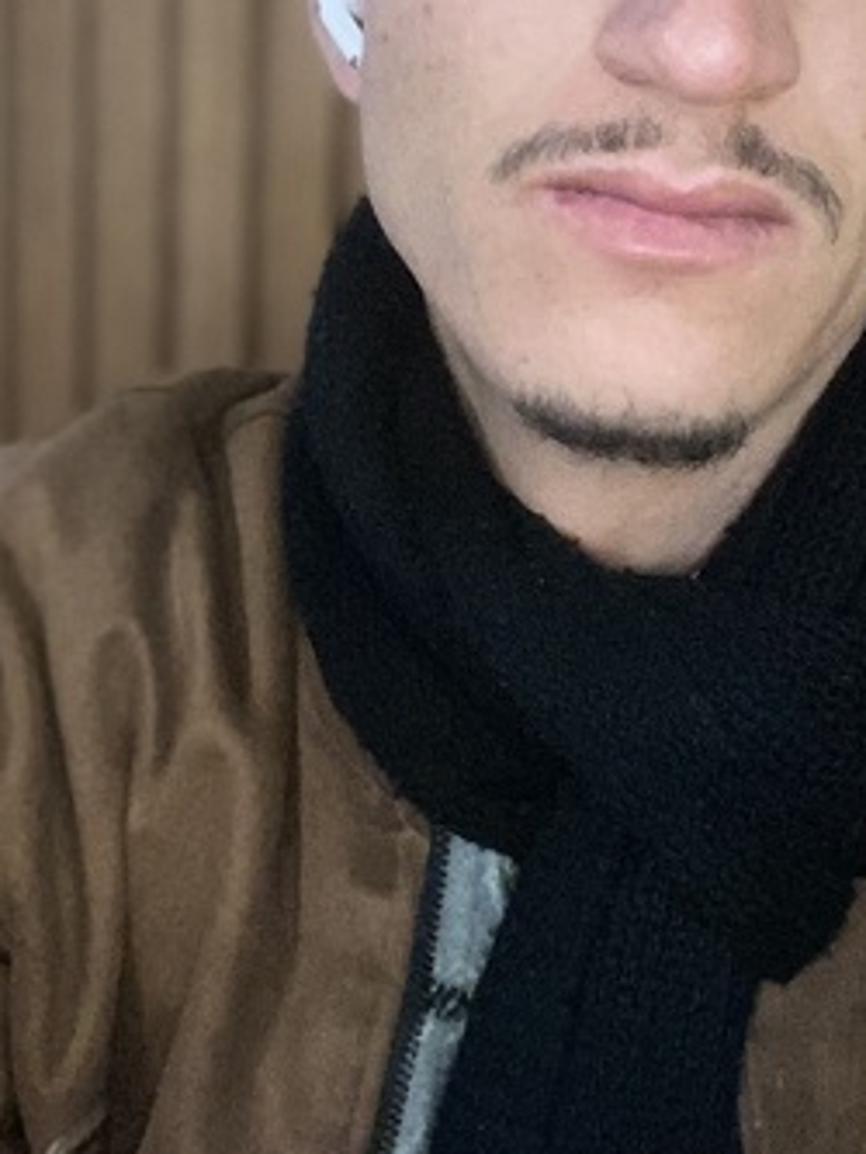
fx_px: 2100
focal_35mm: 63
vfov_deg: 29.9
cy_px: 201
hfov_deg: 23.1
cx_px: 650
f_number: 2.2
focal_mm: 2.71
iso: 400
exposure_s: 1/22
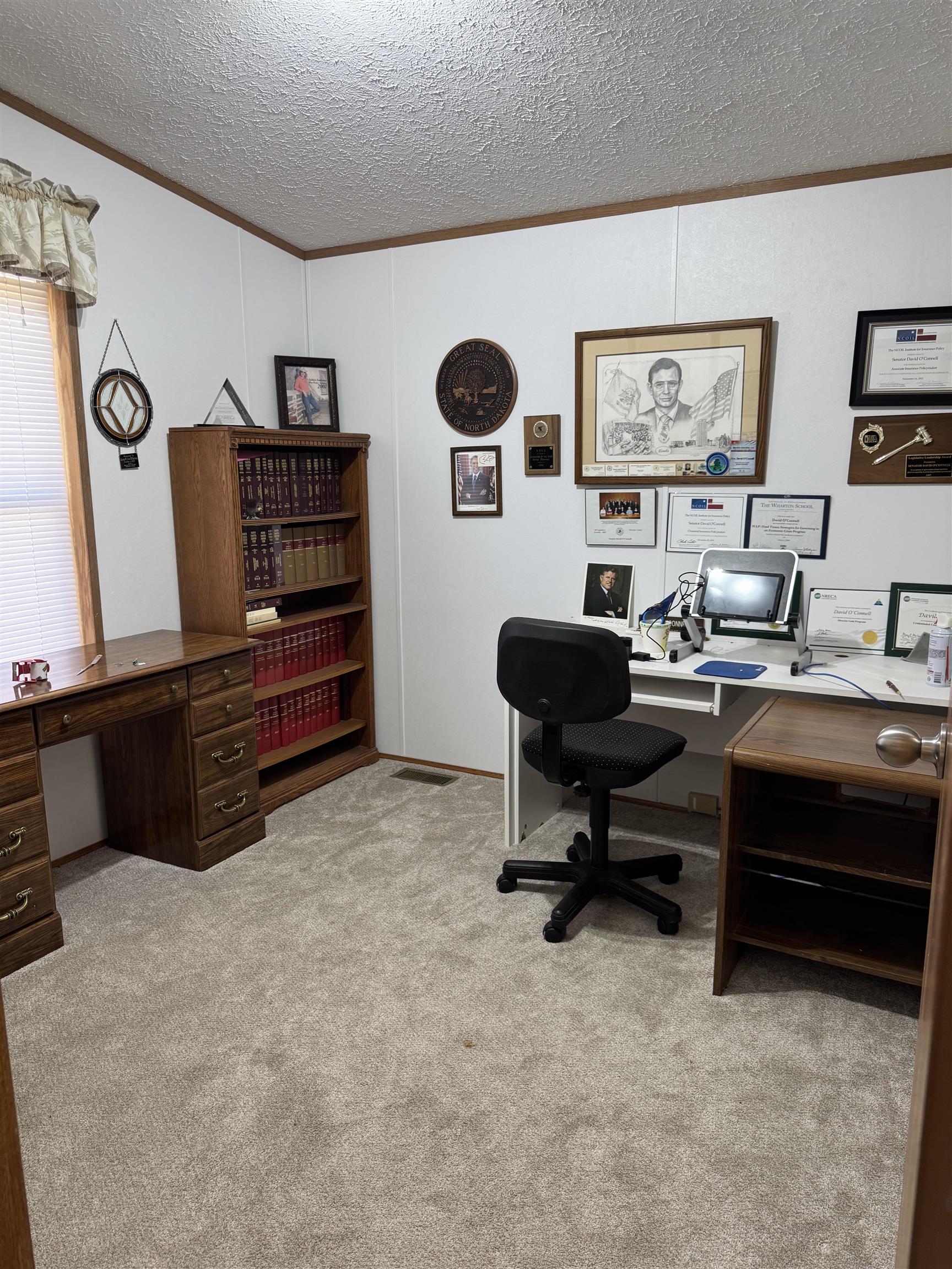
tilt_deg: -10.9
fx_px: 880
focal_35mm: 24
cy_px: 634
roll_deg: +0.5
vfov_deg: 71.6
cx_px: 476
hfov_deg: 56.8
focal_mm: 6.76
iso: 125
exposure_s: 1/120
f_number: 1.78
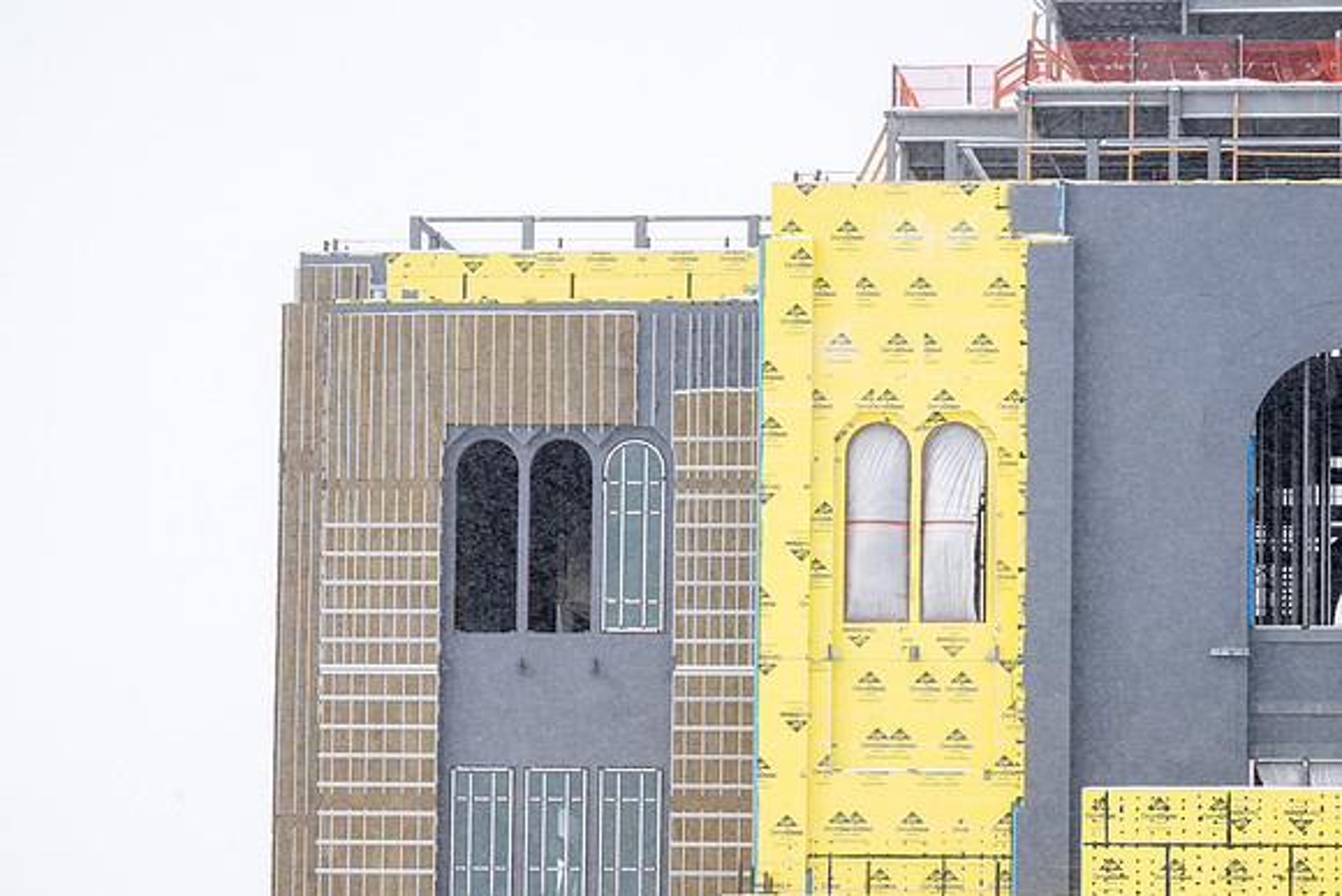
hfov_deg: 10.1
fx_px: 7558
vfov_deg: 6.8
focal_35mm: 203
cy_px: 448
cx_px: 671
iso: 100
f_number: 10
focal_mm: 200
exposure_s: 1/250
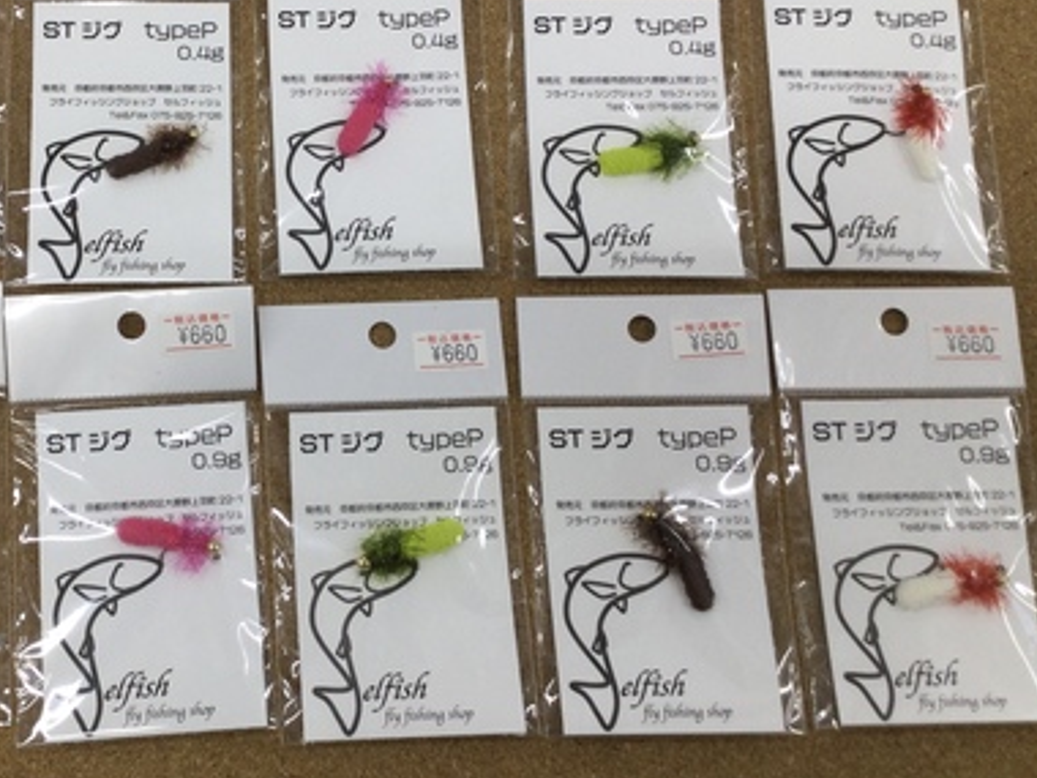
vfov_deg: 29.6
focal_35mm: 49
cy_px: 308
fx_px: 1468
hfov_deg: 37.7
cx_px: 235
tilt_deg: -76.3
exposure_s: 1/60
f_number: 2.4
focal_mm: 3.3
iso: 25
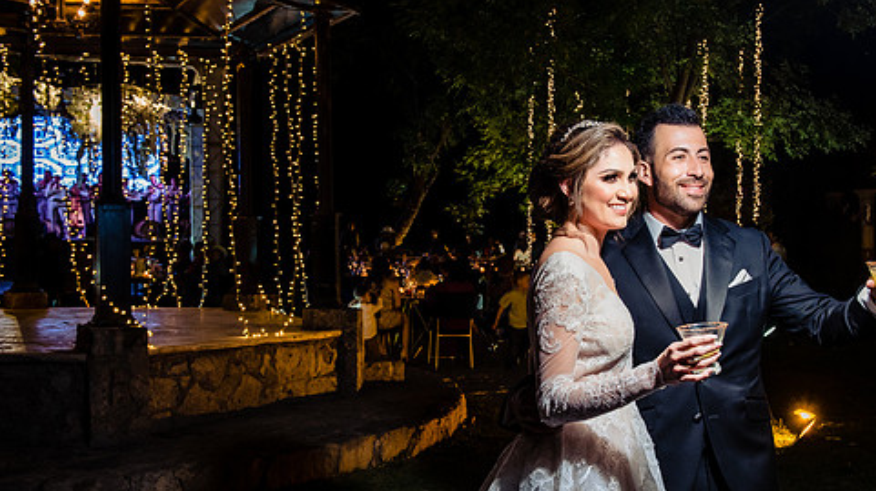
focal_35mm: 43
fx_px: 998
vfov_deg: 27.6
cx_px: 514
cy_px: 290
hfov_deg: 47.2
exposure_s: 1/40
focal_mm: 34
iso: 1600
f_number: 7.1
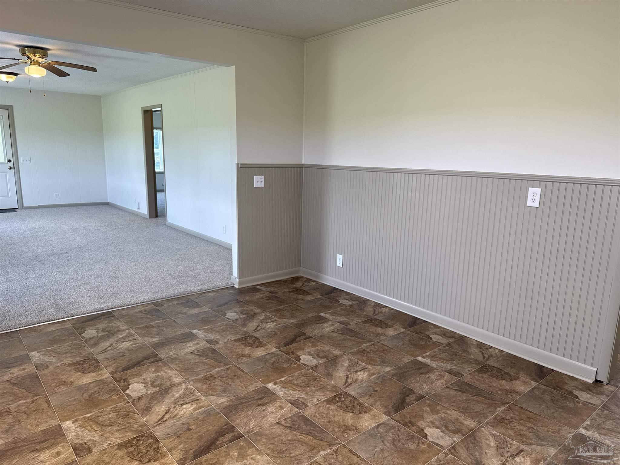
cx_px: 310
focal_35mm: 24
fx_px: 430
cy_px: 232
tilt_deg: -11.5
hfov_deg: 71.6
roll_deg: -1.2
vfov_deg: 56.8
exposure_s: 1/120
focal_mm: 6.76
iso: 100
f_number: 1.78
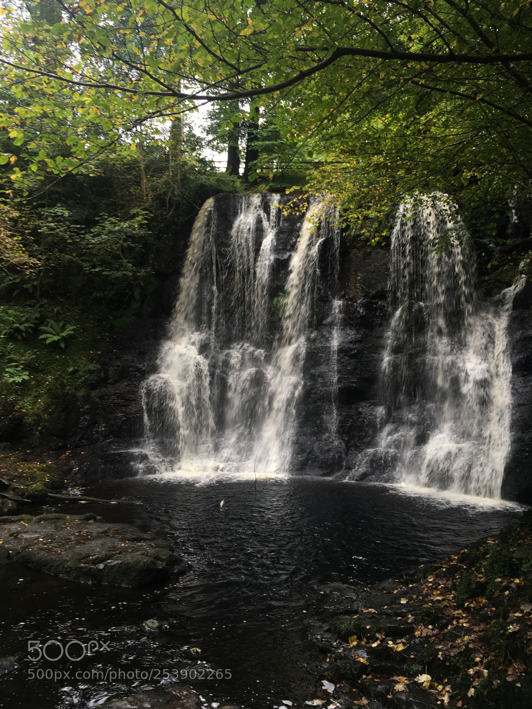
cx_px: 266
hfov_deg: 48.2
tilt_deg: +2.1
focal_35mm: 29
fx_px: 594
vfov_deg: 61.7
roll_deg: -0.7
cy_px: 354
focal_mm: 4.15
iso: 32
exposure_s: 1/50
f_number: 2.2
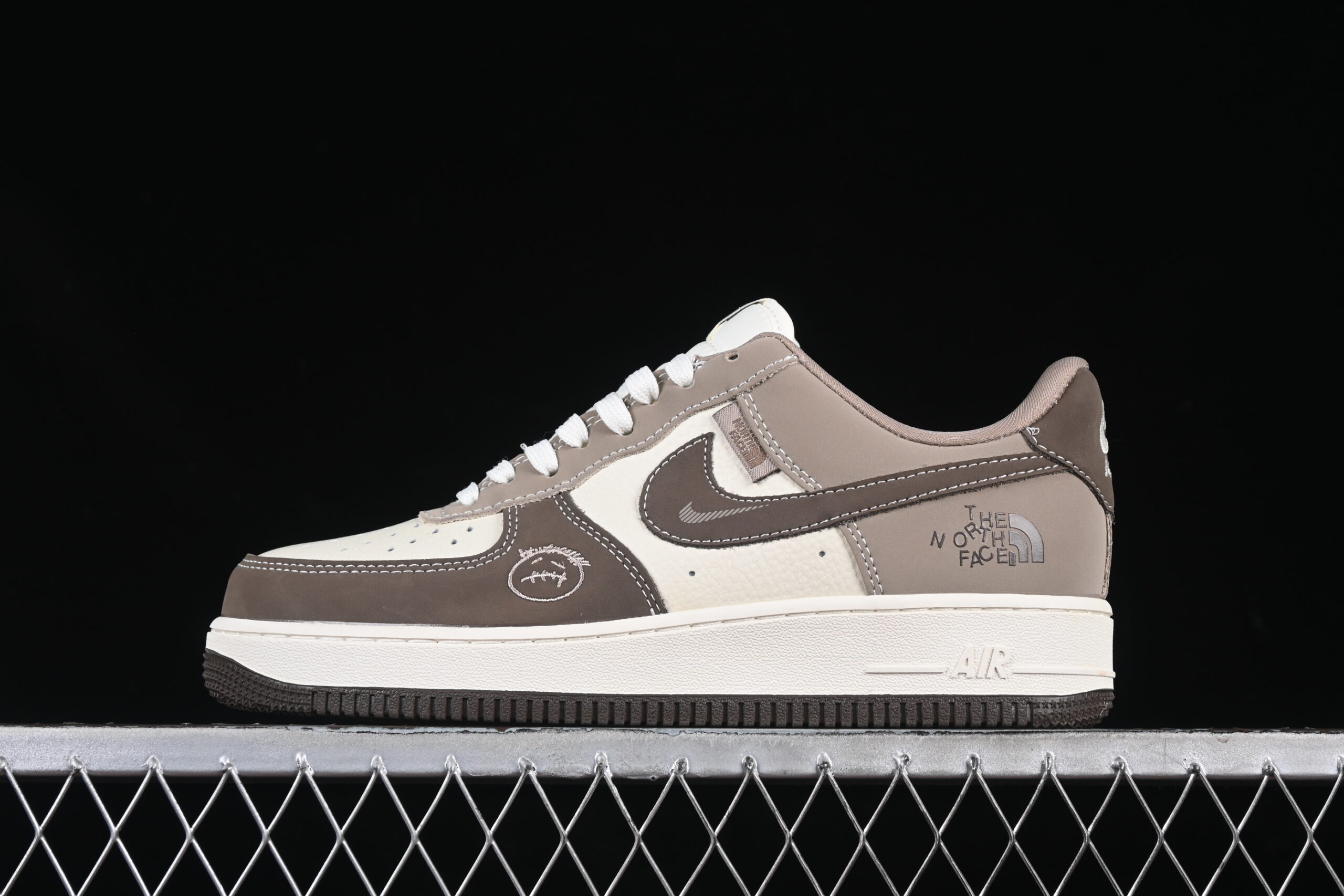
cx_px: 672
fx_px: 2800
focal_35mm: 75
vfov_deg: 18.2
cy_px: 448
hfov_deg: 27.0
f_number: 7.1
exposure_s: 1/80
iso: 160
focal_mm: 50
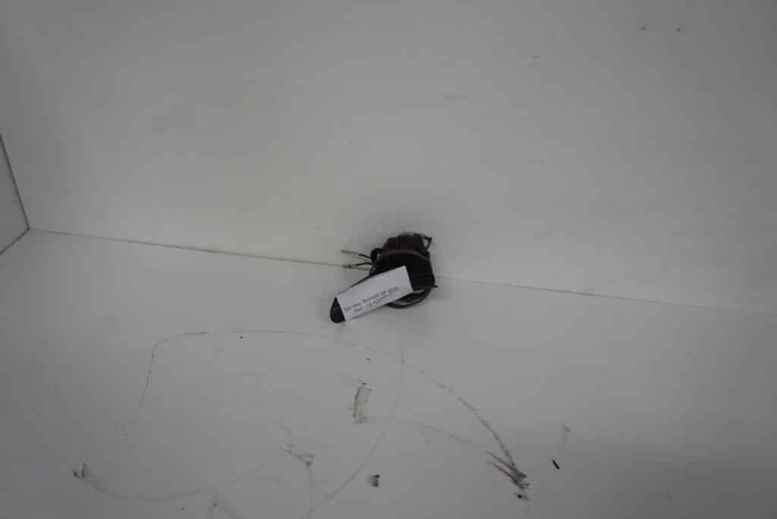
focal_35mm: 27
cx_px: 388
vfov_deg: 47.9
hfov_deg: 67.4
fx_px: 583
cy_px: 260
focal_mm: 18
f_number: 5.6
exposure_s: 1/20
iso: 100
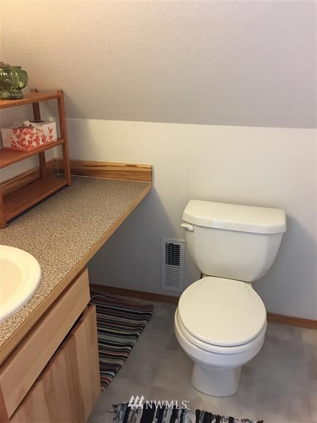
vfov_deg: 61.7
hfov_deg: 48.2
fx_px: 354
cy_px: 212
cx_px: 158
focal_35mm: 29
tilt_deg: -21.9
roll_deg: +0.2
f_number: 2.2
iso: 80
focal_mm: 4.15
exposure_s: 1/4
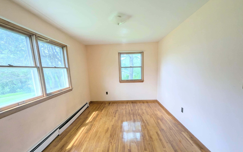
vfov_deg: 78.2
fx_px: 93
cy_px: 86
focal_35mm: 14
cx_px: 123
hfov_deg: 105.3
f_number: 2.2
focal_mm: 1.95
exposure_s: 1/177
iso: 42
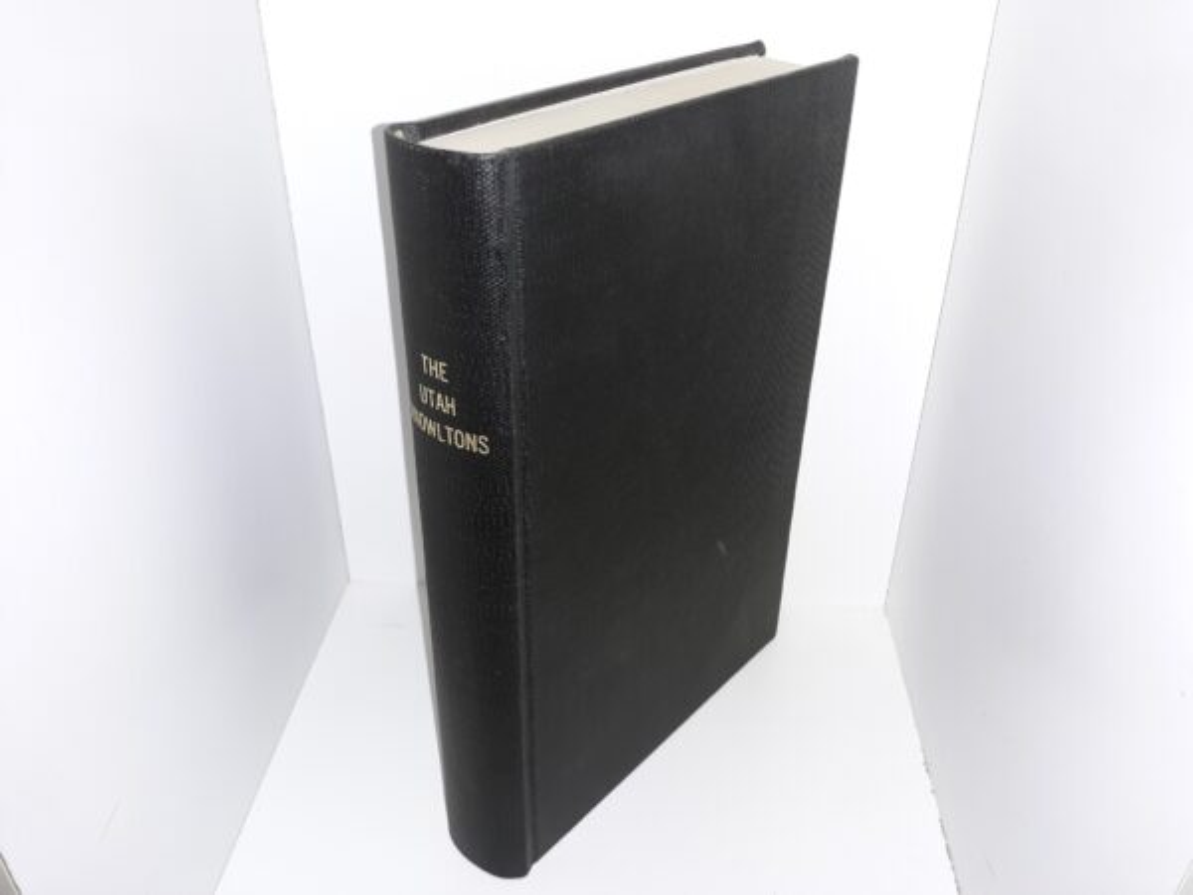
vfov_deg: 49.7
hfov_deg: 63.4
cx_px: 596
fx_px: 965
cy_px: 448
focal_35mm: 28
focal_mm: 3.7
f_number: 1.7
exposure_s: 1/60
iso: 40
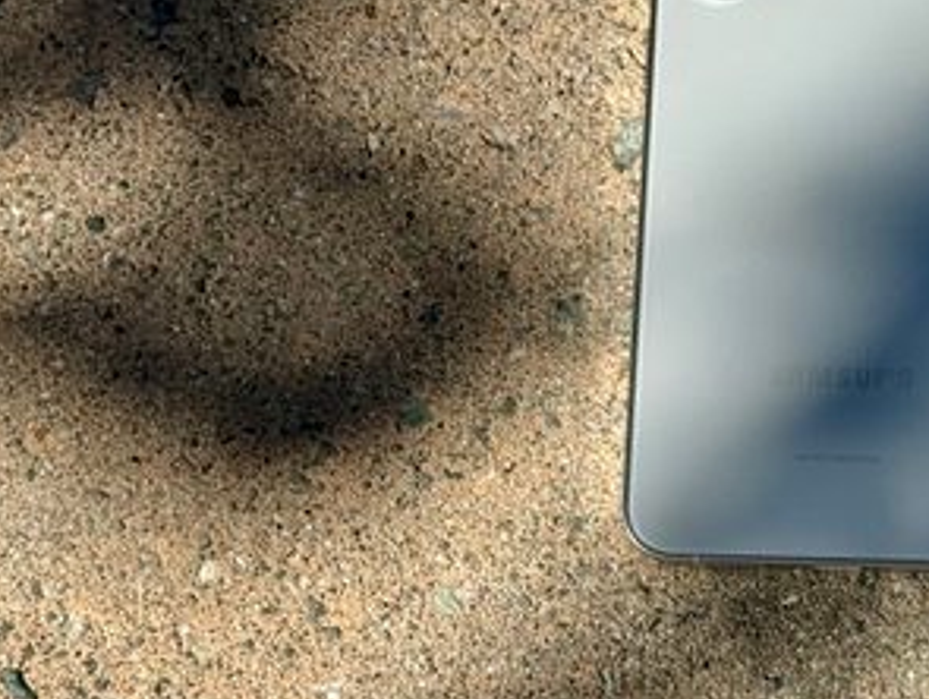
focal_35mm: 117
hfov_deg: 16.5
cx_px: 920
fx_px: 3144
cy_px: 164
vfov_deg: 12.6
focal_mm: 6.86
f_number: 1.78
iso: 64
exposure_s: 1/5376
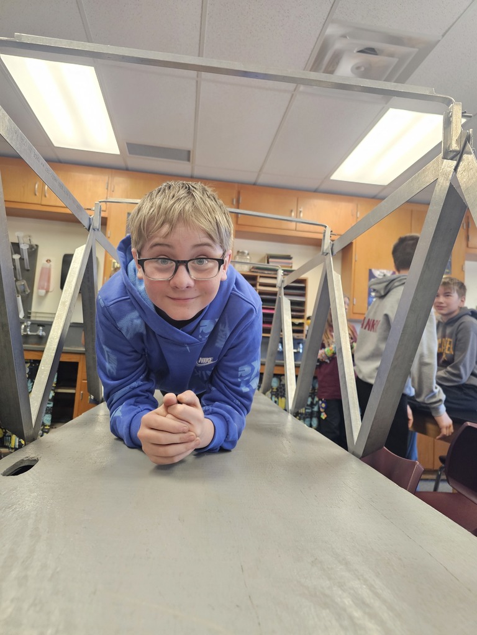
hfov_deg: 58.9
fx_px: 423
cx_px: 238
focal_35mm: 23
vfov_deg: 73.9
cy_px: 318
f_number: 1.7
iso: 400
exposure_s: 1/120
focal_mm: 6.3
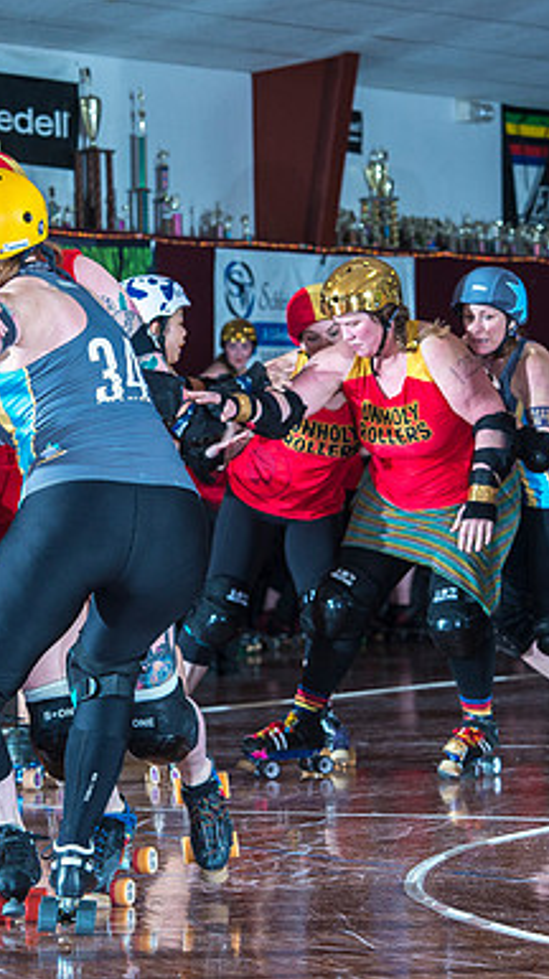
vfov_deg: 12.2
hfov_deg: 6.8
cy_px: 490
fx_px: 4590
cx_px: 33
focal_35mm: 177
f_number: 7.1
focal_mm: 112
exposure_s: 1/160
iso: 800
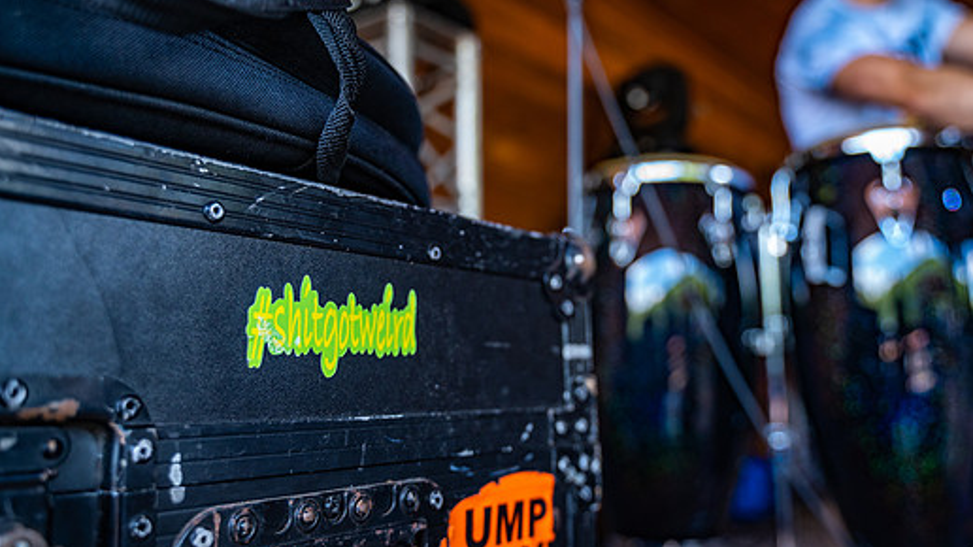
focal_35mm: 33
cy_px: 244
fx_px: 851
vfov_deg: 35.6
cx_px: 545
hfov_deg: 59.3
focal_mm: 28
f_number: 2.8
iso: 800
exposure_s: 1/250
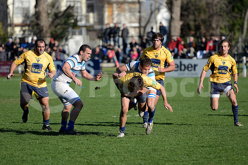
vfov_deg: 7.0
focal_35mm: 195
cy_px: 82
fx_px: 1344
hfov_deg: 10.5
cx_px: 124
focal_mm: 195
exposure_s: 1/2000
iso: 250
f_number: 2.8
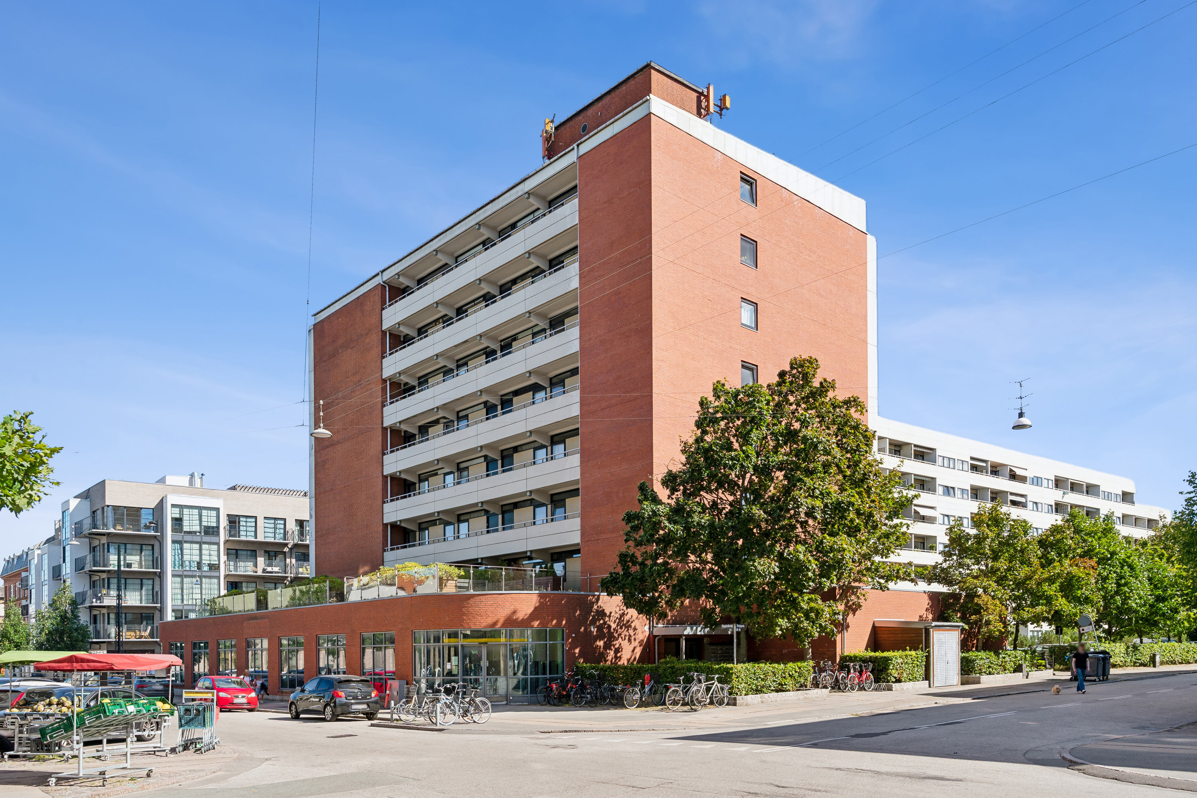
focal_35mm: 24
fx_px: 813
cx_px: 598
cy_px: 399
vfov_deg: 52.3
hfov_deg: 72.7
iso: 100
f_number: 6.3
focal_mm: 16.3
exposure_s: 1/250
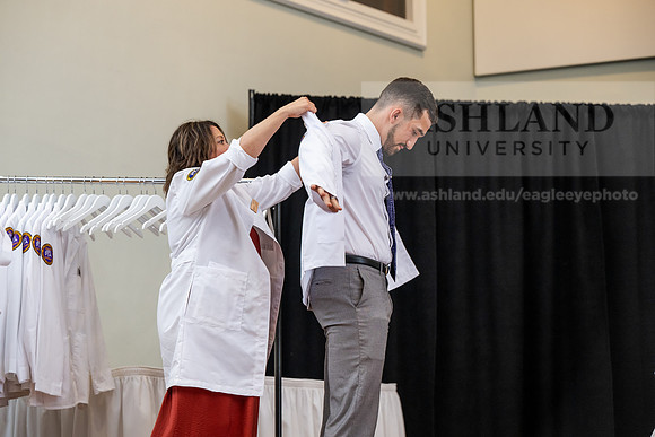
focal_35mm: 96
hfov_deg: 21.2
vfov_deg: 14.3
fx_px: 1747
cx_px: 328
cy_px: 218
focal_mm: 96
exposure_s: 1/200
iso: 1600
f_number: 3.5
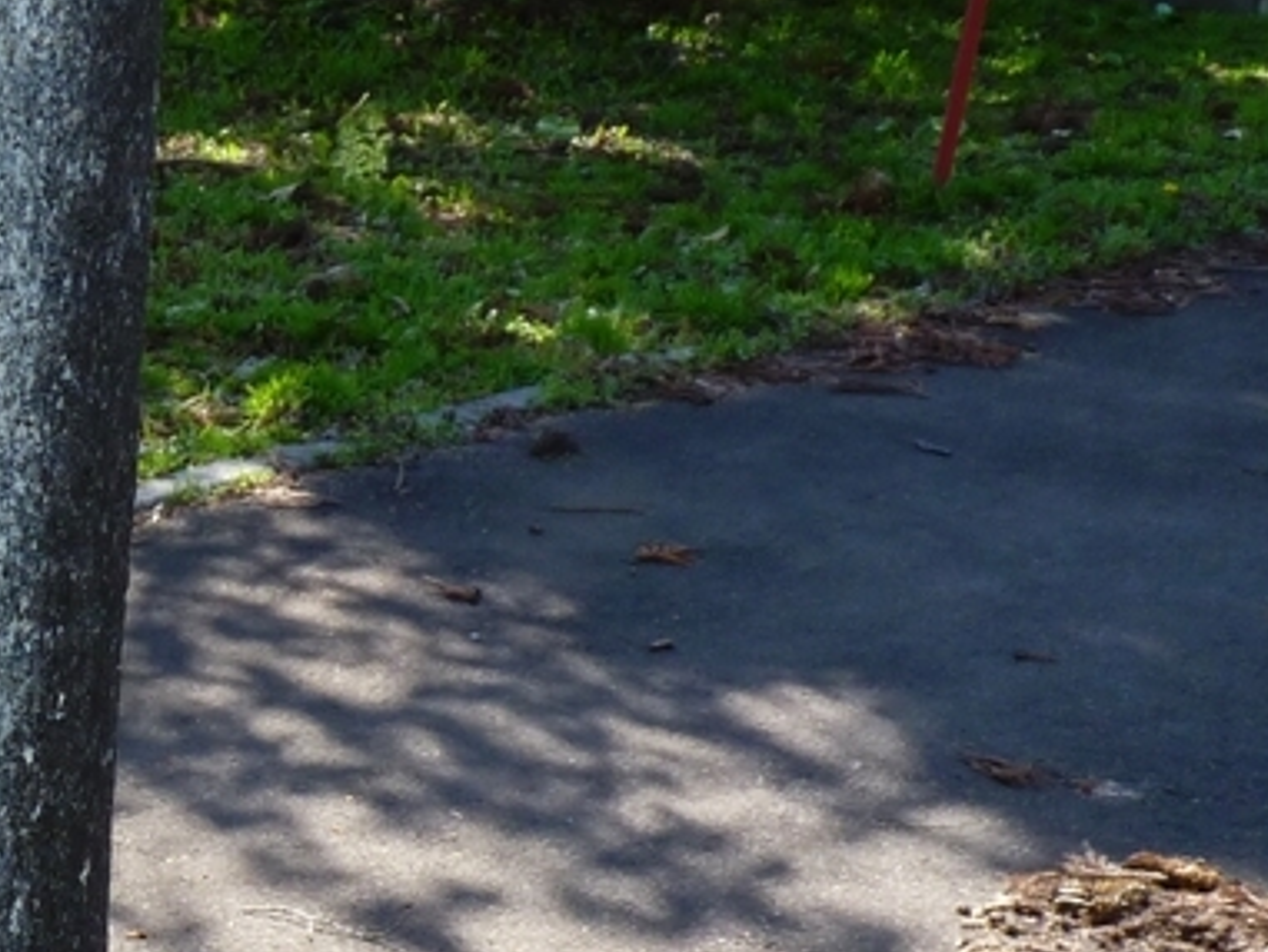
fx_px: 3115
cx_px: -439
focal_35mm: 85
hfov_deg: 20.7
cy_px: 932
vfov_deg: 17.0
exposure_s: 1/100
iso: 80
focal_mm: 4.8
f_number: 4
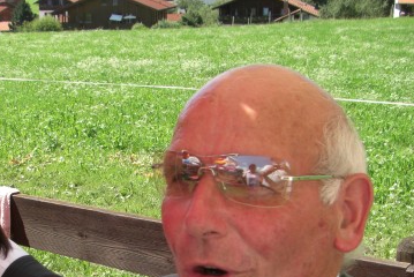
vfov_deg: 20.3
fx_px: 760
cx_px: 129
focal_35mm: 66
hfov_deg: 30.2
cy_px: 239
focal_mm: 6.3
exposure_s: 1/320
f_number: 3.4
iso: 64
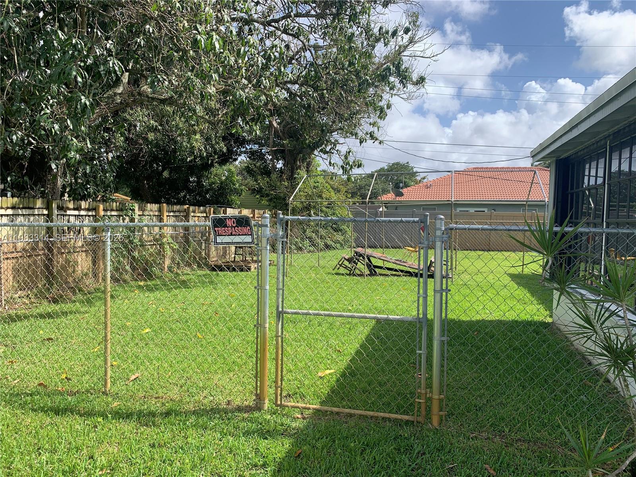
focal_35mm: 26
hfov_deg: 67.3
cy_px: 238
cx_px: 318
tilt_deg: -2.6
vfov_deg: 53.1
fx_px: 478
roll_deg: -0.2
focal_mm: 4.25
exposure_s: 1/1447
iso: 25
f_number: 1.8
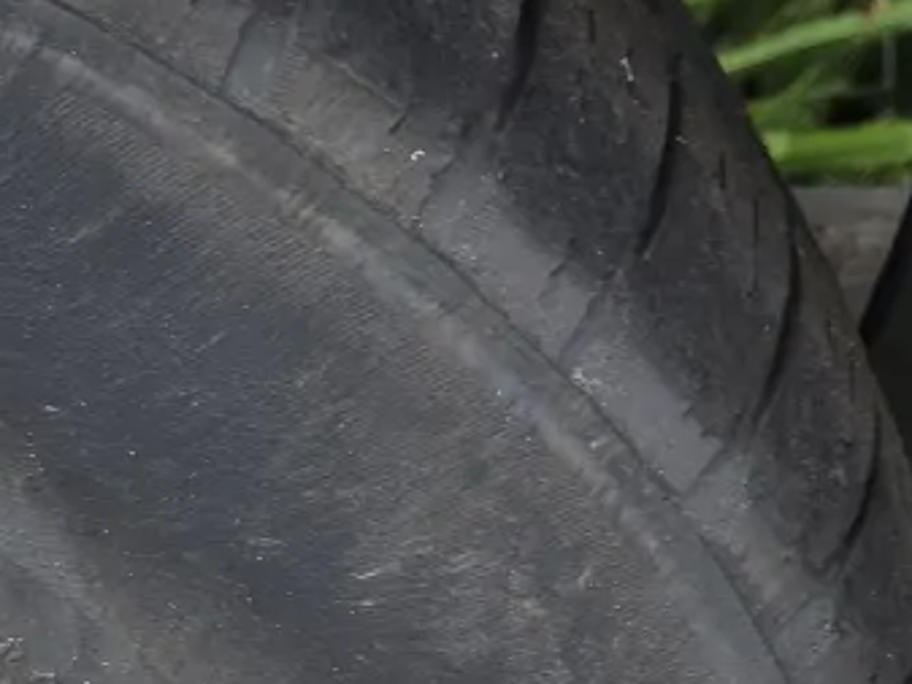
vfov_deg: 11.0
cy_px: 960
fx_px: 3453
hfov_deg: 12.4
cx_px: -1166
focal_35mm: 131
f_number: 1.7
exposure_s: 1/180
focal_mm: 6.3
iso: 40
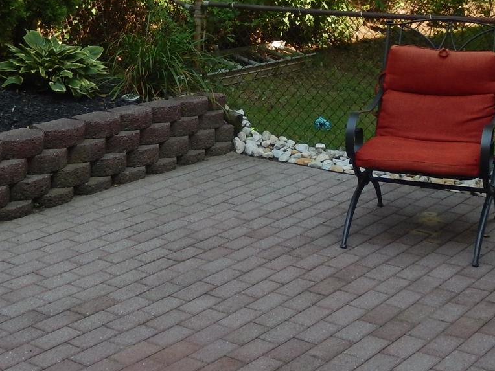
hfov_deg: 28.7
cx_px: 155
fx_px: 958
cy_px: 94
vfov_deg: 21.7
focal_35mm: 67
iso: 125
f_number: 3.4
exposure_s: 1/320
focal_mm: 4.5
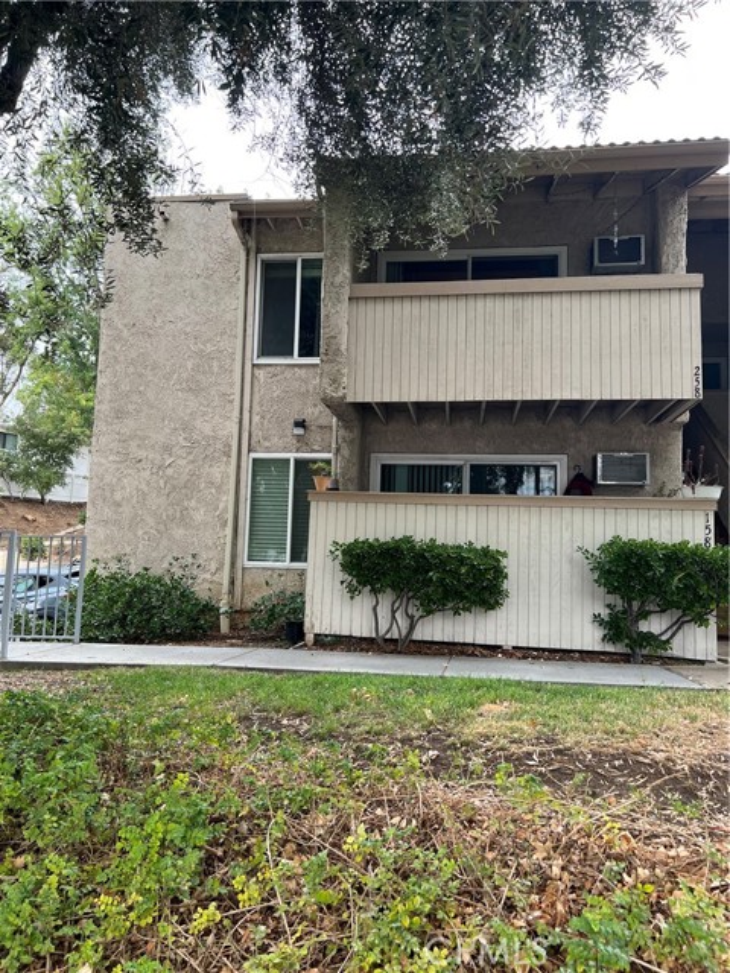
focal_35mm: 26
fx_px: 731
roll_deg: -1.1
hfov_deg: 53.1
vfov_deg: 67.3
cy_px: 486
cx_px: 365
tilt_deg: +6.6
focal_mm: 5.7
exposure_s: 1/121
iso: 80
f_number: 1.5
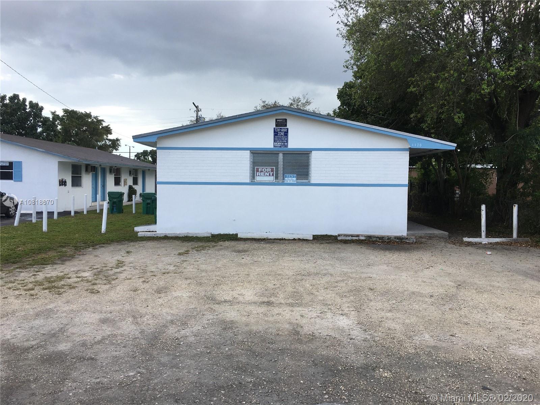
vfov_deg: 48.2
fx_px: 452
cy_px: 202
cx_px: 270
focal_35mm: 29
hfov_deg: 61.7
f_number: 2.2
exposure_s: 1/657
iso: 25
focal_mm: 4.15
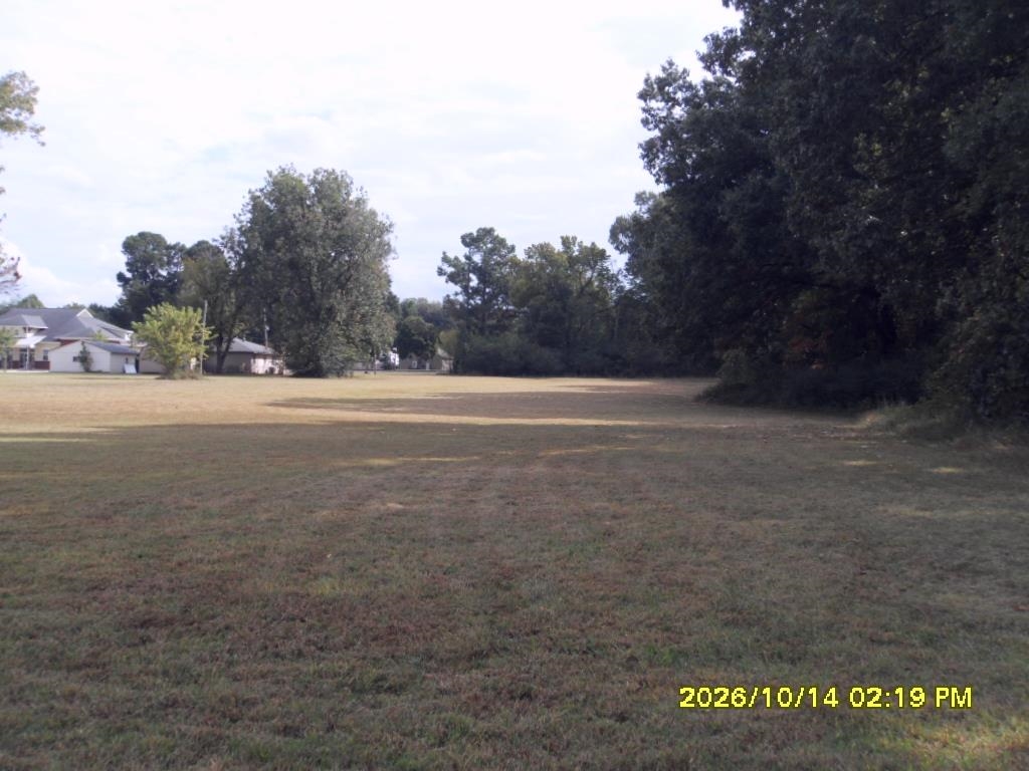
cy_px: 386
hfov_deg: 52.6
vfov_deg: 40.7
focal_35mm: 35
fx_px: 1040
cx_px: 514
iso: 80
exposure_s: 1/125
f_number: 8.2
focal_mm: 6.3
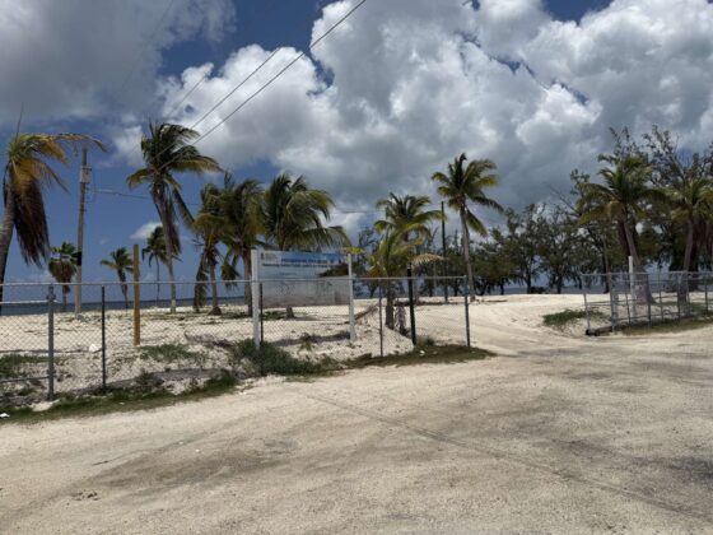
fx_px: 494
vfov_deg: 56.8
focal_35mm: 24
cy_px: 268
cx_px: 356
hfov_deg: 71.6
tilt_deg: +1.7
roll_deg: +1.9
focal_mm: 6.76
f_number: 1.78
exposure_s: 1/14286
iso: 80
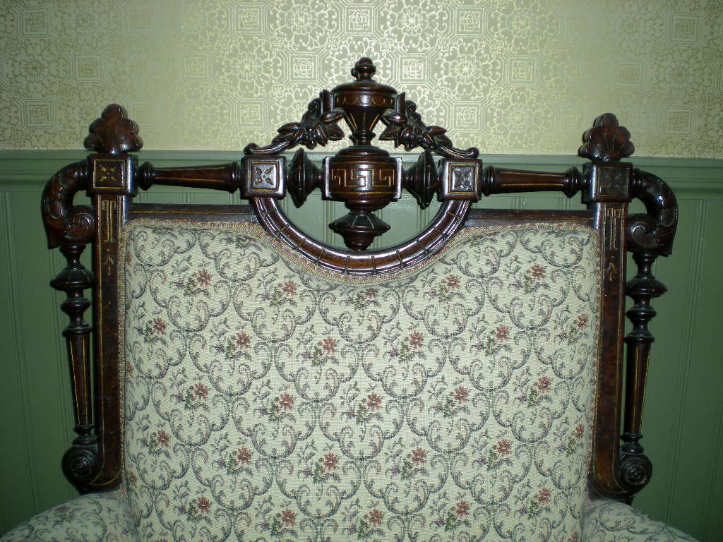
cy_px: 271
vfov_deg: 37.7
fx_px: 794
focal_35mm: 38
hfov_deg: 49.0
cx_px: 362
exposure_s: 1/60
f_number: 3.1
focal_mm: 6.3
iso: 50
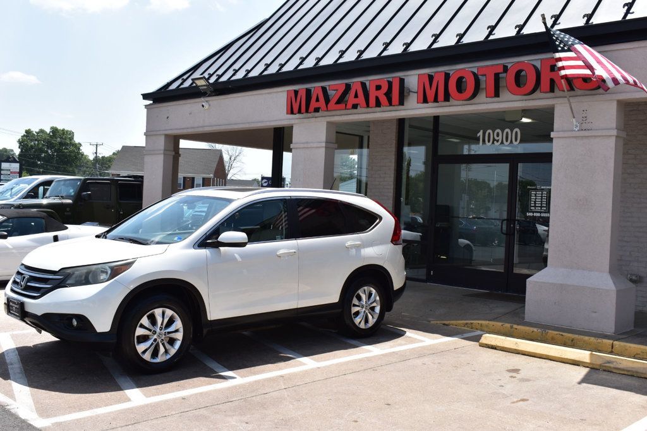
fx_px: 701
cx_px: 324
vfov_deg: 34.2
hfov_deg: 49.6
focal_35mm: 39
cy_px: 216
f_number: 11
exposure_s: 1/500
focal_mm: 26
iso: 360
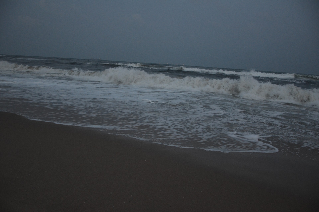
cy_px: 106
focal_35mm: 27
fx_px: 239
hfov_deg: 67.5
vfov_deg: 47.7
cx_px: 160
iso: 1600
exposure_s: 1/40
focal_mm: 18
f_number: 3.5
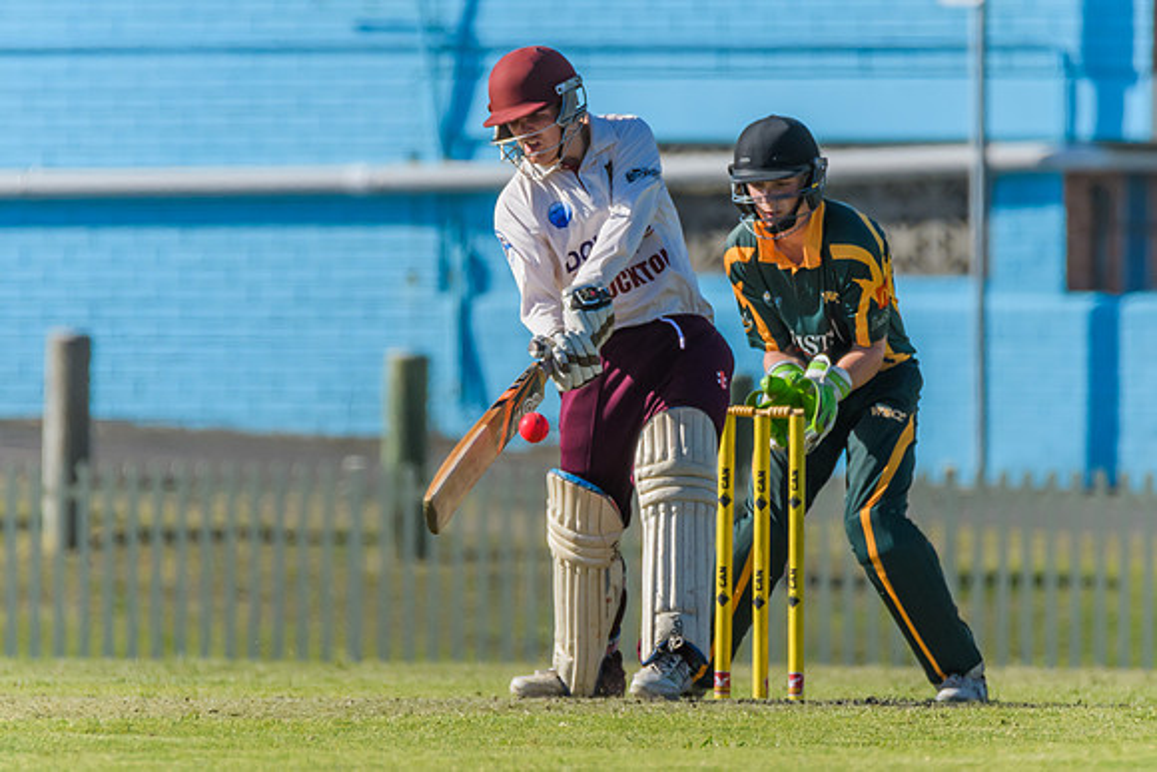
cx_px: 604
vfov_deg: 1.3
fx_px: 34472
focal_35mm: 1072
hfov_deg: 1.9
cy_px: 402
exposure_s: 1/4000
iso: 640
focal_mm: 600
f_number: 6.3
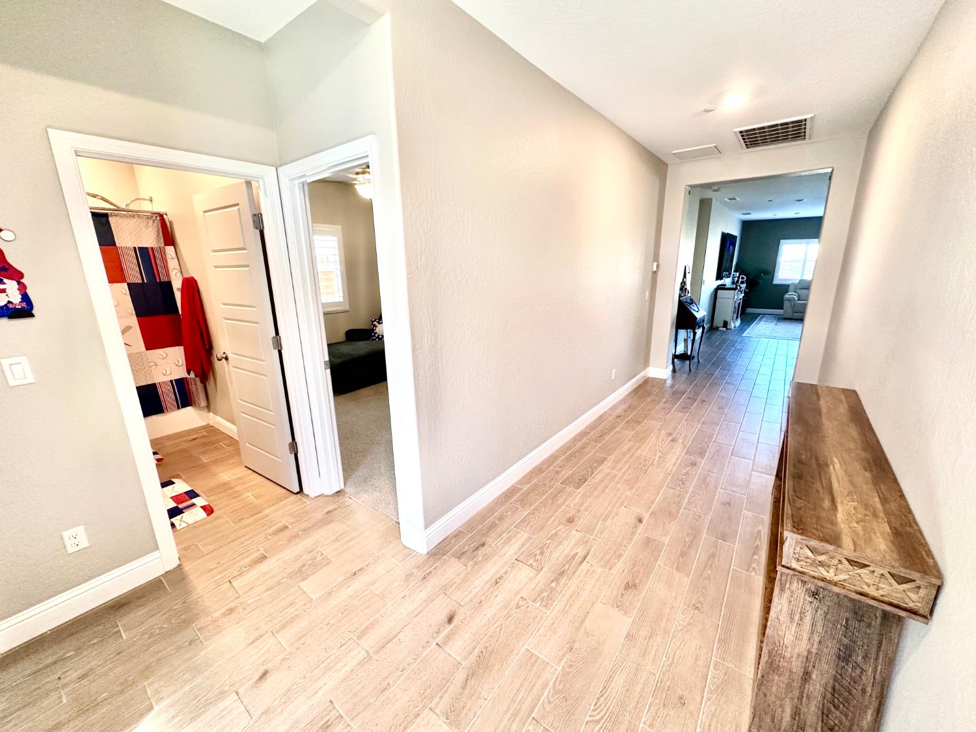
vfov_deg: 85.7
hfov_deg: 102.1
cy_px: 366
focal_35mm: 14
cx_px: 488
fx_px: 395
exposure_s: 1/60
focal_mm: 2.22
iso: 200
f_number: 2.2
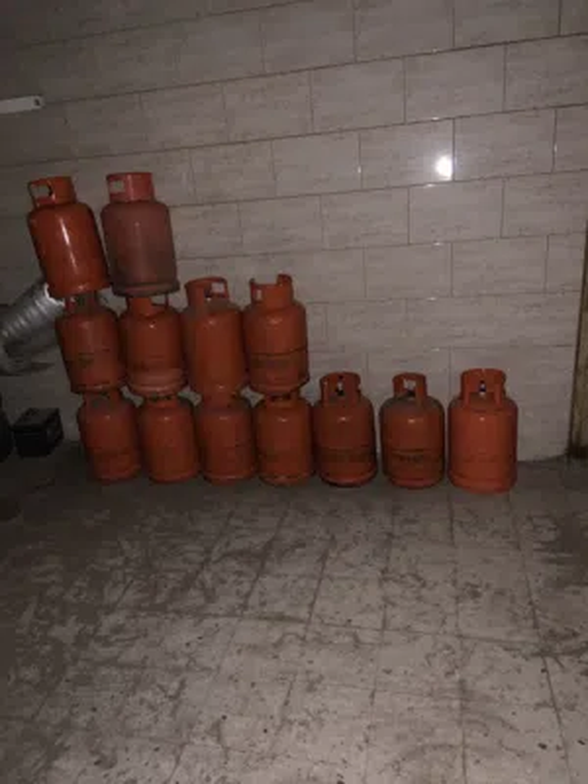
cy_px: 392
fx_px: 589
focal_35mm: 26
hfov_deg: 53.1
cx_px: 294
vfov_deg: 67.3
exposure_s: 1/4
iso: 400
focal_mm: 4.25
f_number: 1.8
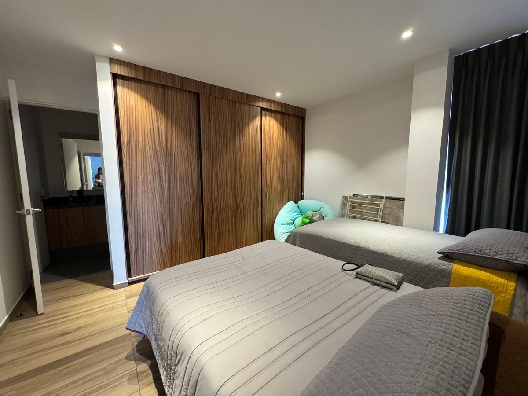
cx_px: 264
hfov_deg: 102.1
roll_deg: +0.3
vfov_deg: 85.7
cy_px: 198
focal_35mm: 14
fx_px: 214
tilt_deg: -5.9
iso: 400
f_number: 2.2
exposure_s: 1/47
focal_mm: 2.22
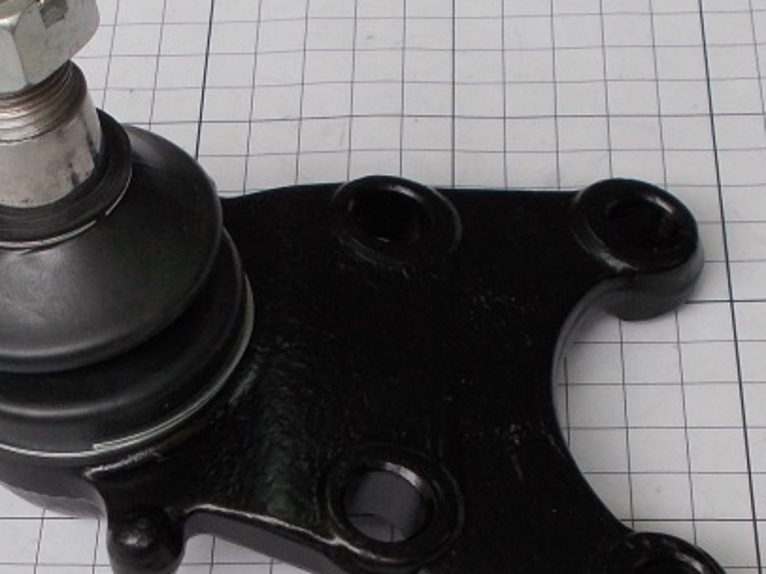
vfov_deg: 35.1
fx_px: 907
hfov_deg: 45.3
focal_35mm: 41
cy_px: 296
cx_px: 279
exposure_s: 1/100
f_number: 3.2
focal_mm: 4.6
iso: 80
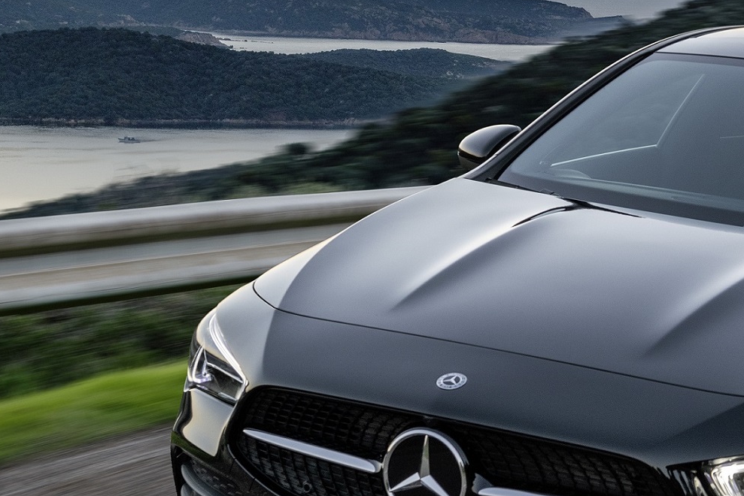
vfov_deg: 12.0
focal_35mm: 114
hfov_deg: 17.5
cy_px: 275
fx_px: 2357
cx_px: 774
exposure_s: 1/30
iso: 200
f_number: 8
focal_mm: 42
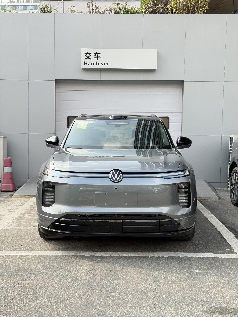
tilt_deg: -4.7
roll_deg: -0.5
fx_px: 440
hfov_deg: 30.3
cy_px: 158
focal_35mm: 48
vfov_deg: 39.7
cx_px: 119
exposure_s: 1/561
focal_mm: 6.76
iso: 80
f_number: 1.78
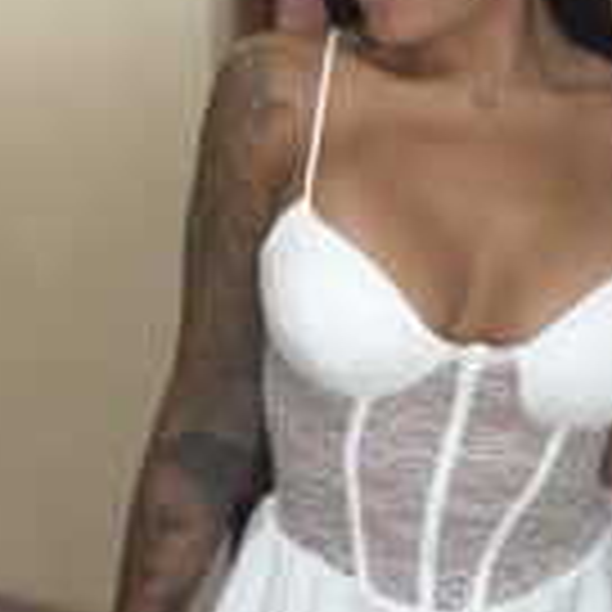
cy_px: 144
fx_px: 1560
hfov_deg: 22.2
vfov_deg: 22.0
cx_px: 351
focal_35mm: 78
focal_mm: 2.71
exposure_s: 1/50
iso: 50
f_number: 1.9
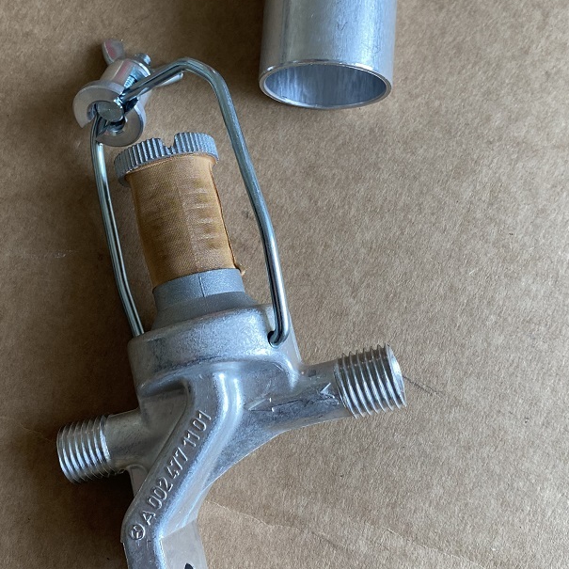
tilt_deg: -81.7
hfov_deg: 36.7
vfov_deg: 36.8
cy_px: 261
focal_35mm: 46
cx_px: 239
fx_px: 855
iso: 100
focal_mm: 4.25
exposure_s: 1/121
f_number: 1.8
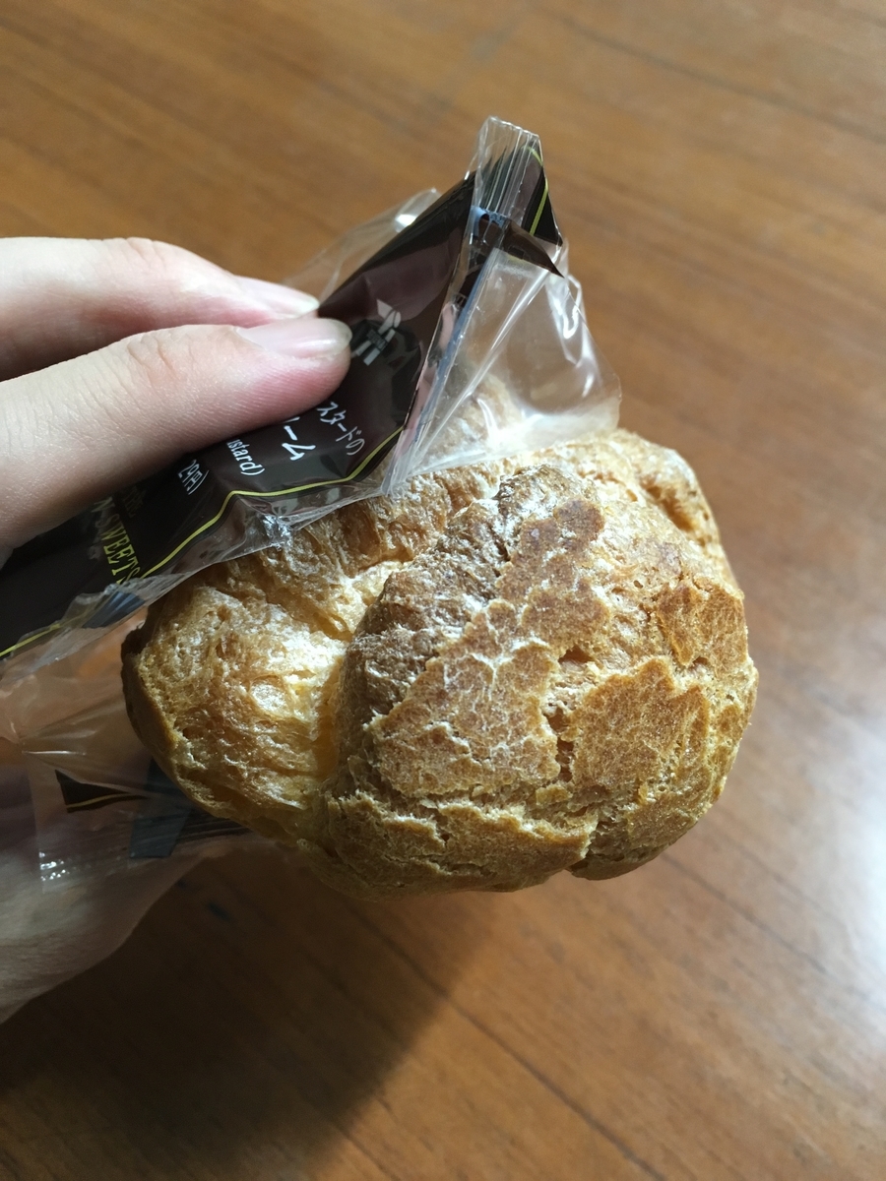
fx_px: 990
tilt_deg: -59.1
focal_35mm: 29
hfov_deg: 48.2
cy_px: 590
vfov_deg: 61.7
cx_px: 443
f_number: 2.2
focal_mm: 4.15
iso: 125
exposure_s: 1/30
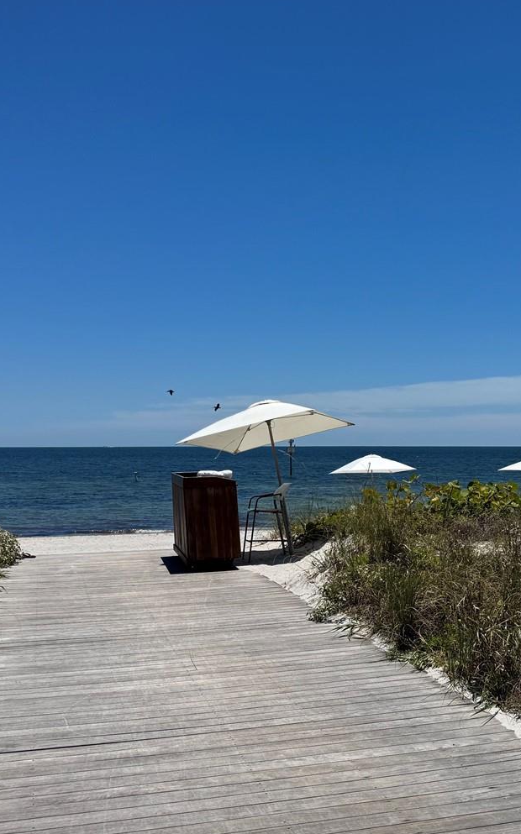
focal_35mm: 41
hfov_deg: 30.7
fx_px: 932
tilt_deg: +3.1
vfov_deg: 48.2
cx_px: 386
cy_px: 389
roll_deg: -0.4
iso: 80
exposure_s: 1/10417
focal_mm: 6.76
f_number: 1.78
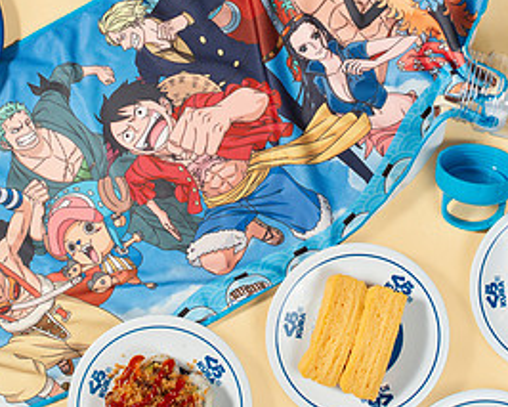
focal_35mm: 119
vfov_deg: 12.9
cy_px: 84
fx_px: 1790
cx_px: 256
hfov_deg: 16.2
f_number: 5.6
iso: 250
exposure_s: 1/200
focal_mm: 50
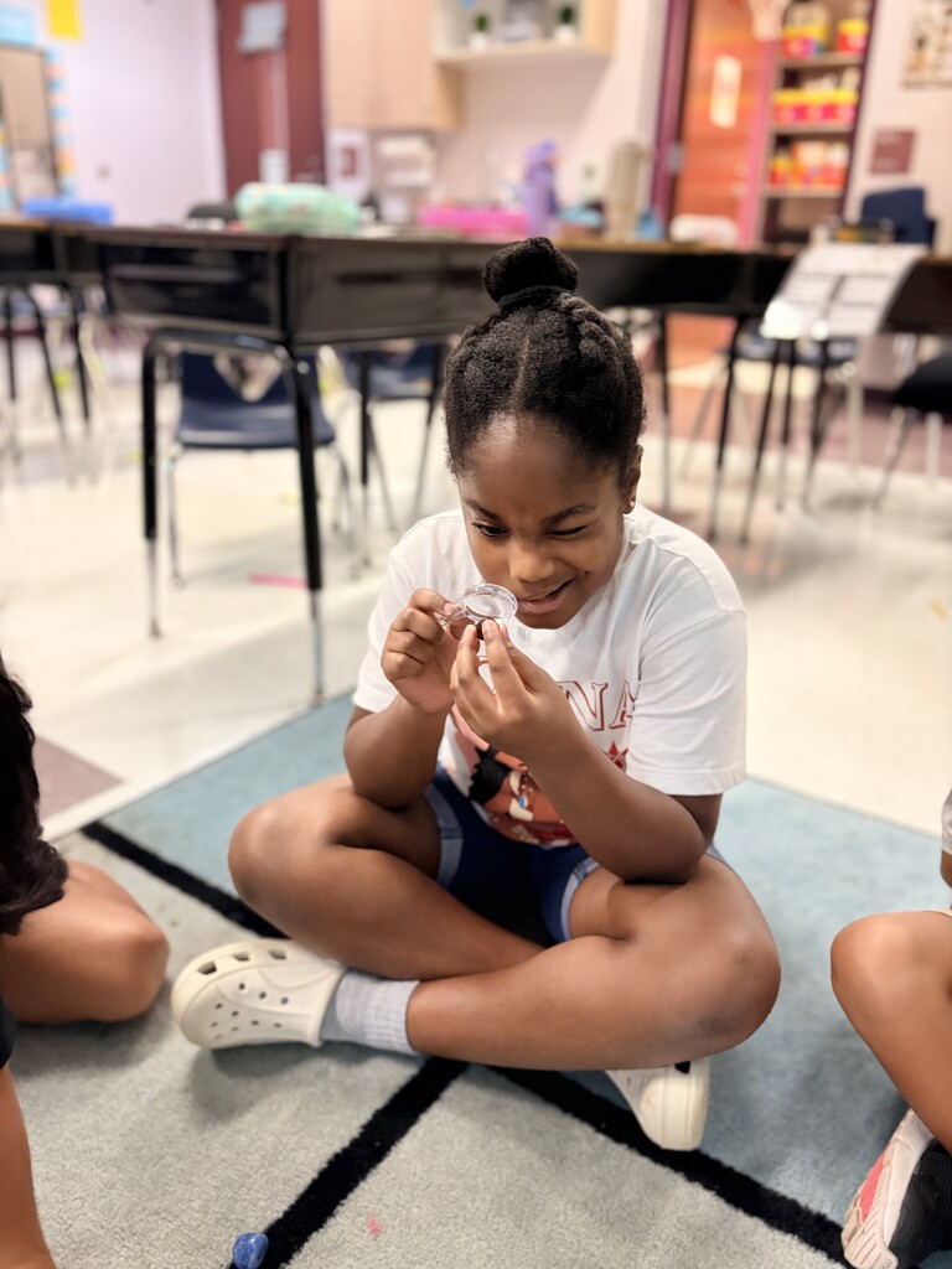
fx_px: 953
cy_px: 634
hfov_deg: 53.1
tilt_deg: -22.8
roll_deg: -0.8
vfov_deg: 67.3
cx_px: 476
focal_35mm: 26
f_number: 1.6
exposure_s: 1/60
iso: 500
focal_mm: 5.96
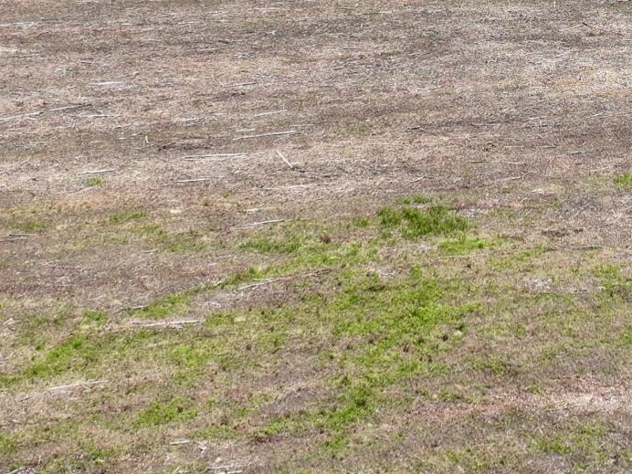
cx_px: 574
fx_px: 1899
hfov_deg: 18.6
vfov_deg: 14.1
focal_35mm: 104
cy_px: 24
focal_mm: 12.29
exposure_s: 1/2000
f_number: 2.8
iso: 120
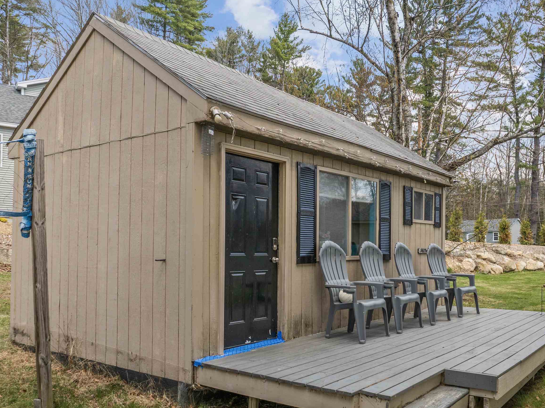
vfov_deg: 43.9
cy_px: 242
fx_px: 503
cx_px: 347
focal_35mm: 32
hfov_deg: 56.0
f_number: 2.8
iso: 250
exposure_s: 1/1250
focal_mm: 12.29
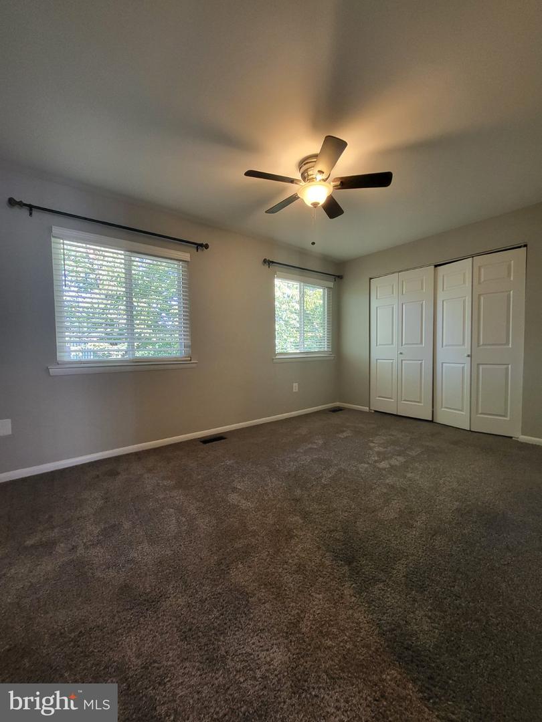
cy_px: 361
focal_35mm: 13
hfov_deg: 89.9
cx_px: 271
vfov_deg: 106.2
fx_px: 271
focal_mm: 1.74
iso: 320
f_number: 2.2
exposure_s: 1/60
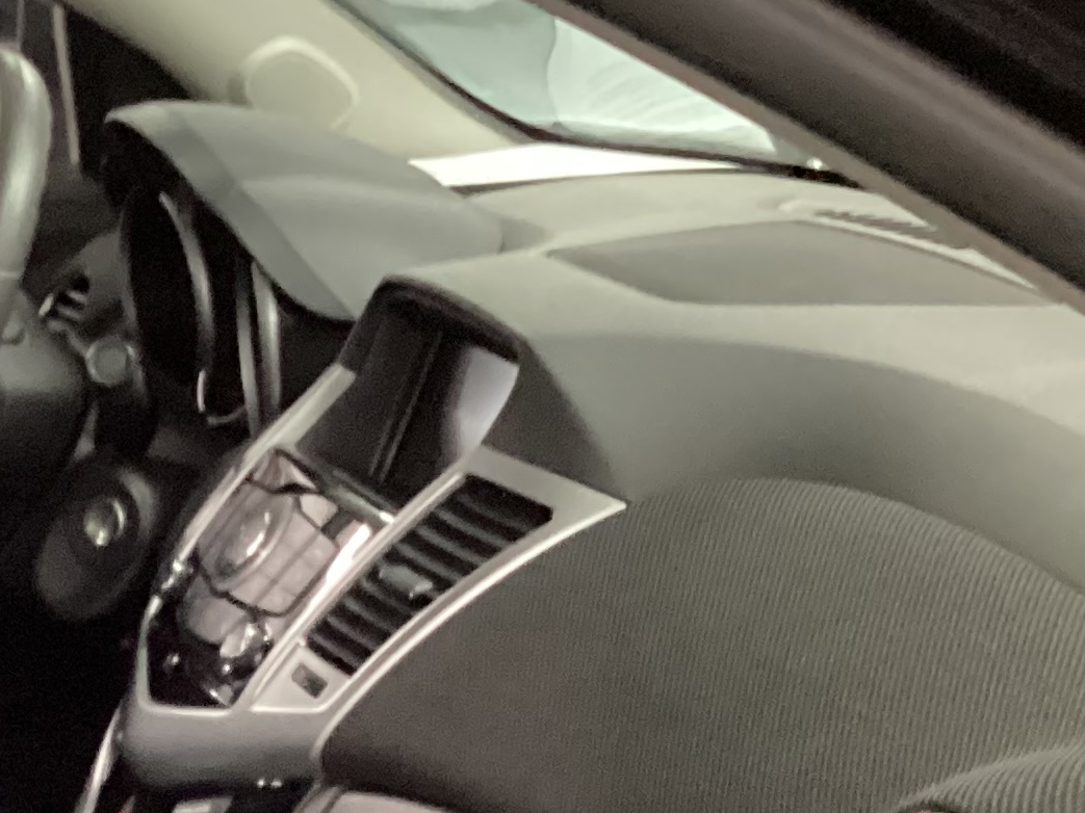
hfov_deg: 19.2
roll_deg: -2.7
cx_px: -192
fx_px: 3040
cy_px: 920
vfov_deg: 14.8
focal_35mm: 97
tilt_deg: -23.6
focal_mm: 3.3
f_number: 2.4
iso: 640
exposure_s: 1/24
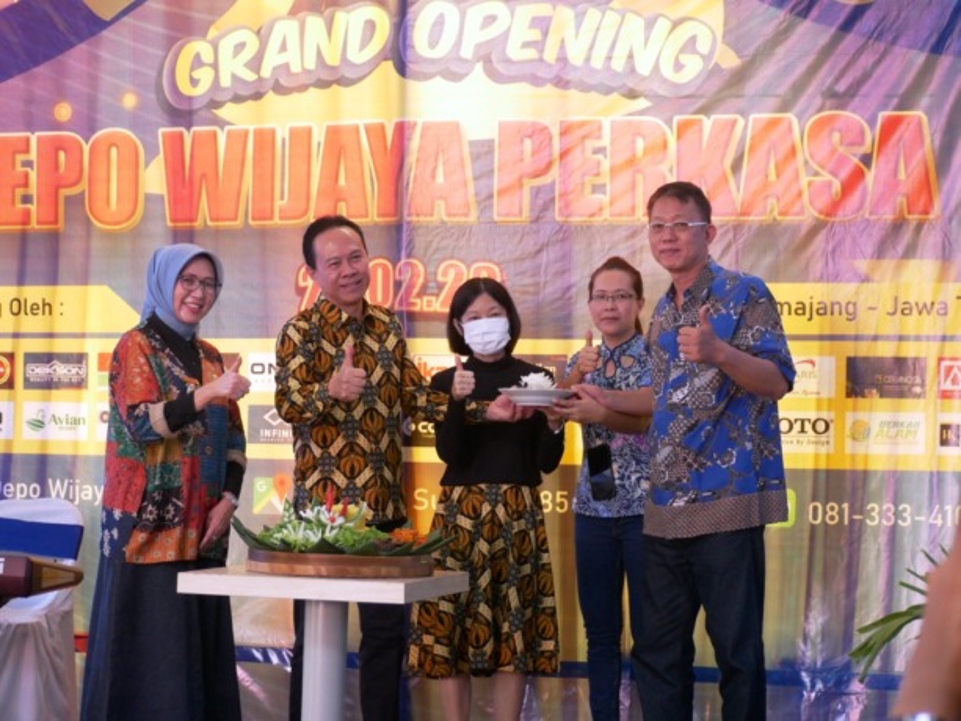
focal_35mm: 80
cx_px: 480
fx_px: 2221
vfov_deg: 18.4
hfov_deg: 24.4
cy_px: 360
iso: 1600
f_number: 4
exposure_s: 1/200
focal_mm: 40
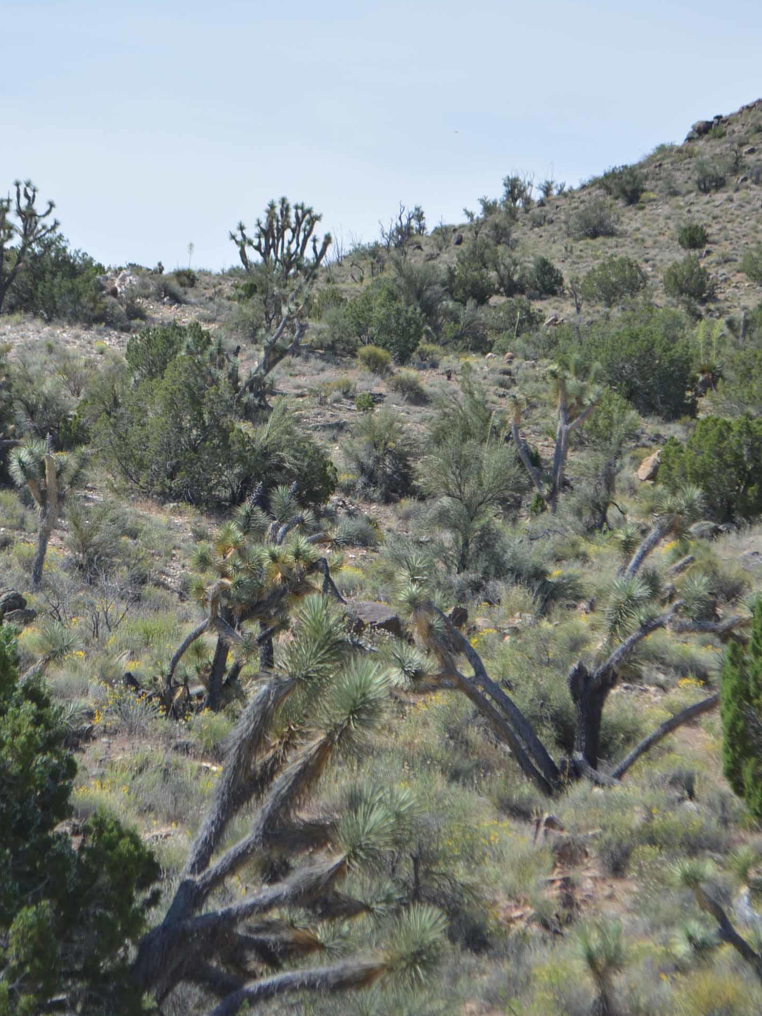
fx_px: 3603
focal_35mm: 123
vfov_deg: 16.1
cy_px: 503
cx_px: 266
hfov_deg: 12.1
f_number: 6.3
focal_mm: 55
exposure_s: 1/1600
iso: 400
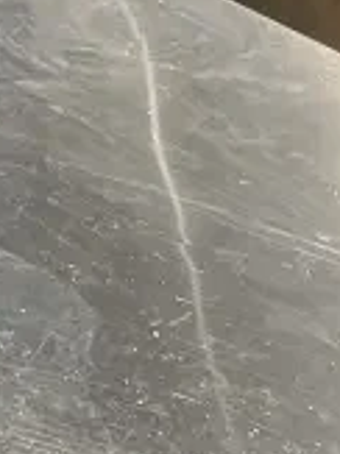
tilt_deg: -46.1
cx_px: 17
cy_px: 837
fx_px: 1705
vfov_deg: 13.5
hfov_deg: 11.3
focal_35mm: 130
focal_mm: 4.2
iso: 200
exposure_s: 1/60
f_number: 1.6
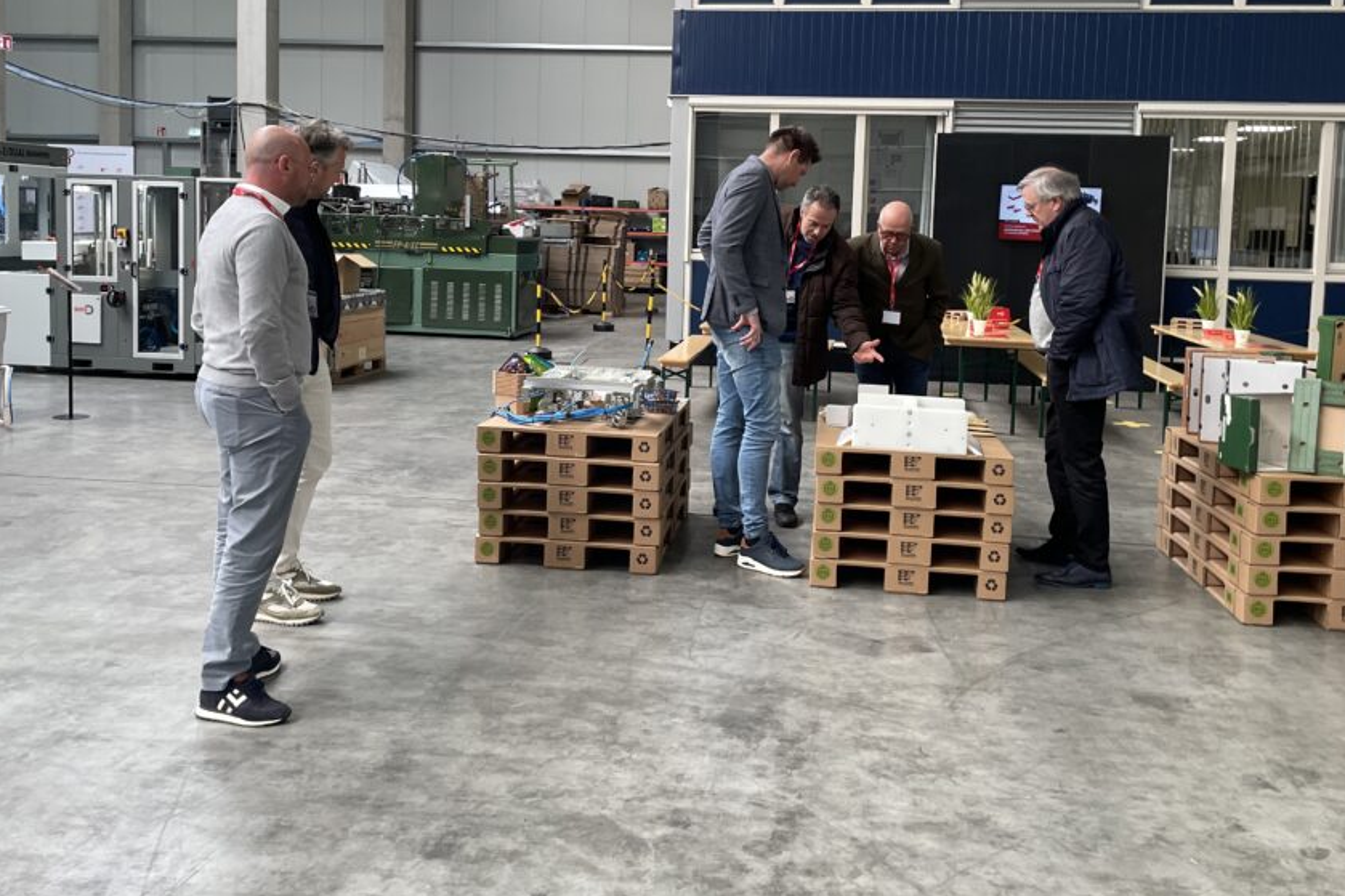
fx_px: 1233
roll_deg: -1.3
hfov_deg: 57.2
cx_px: 678
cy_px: 325
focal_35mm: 33
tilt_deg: -3.6
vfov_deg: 39.6
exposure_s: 1/121
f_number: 1.6
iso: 125
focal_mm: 4.2
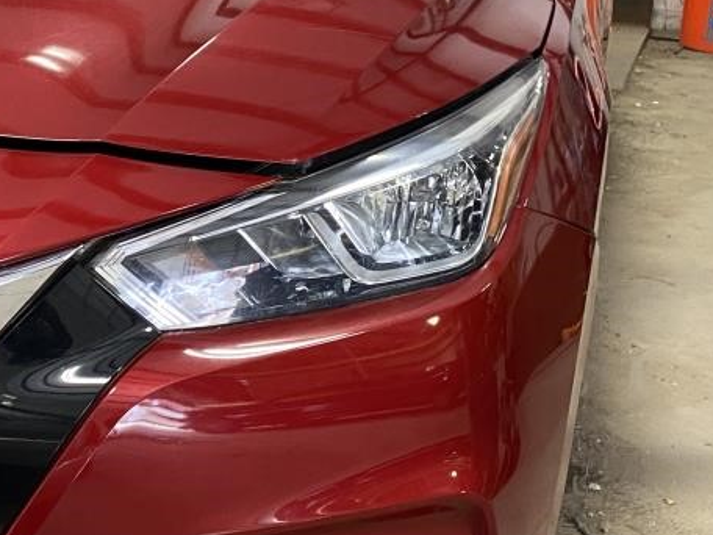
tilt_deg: -10.0
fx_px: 1504
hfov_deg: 25.9
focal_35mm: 73
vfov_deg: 20.0
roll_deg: -2.9
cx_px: 83
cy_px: 133
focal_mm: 4.25
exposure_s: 1/60
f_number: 1.8
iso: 250
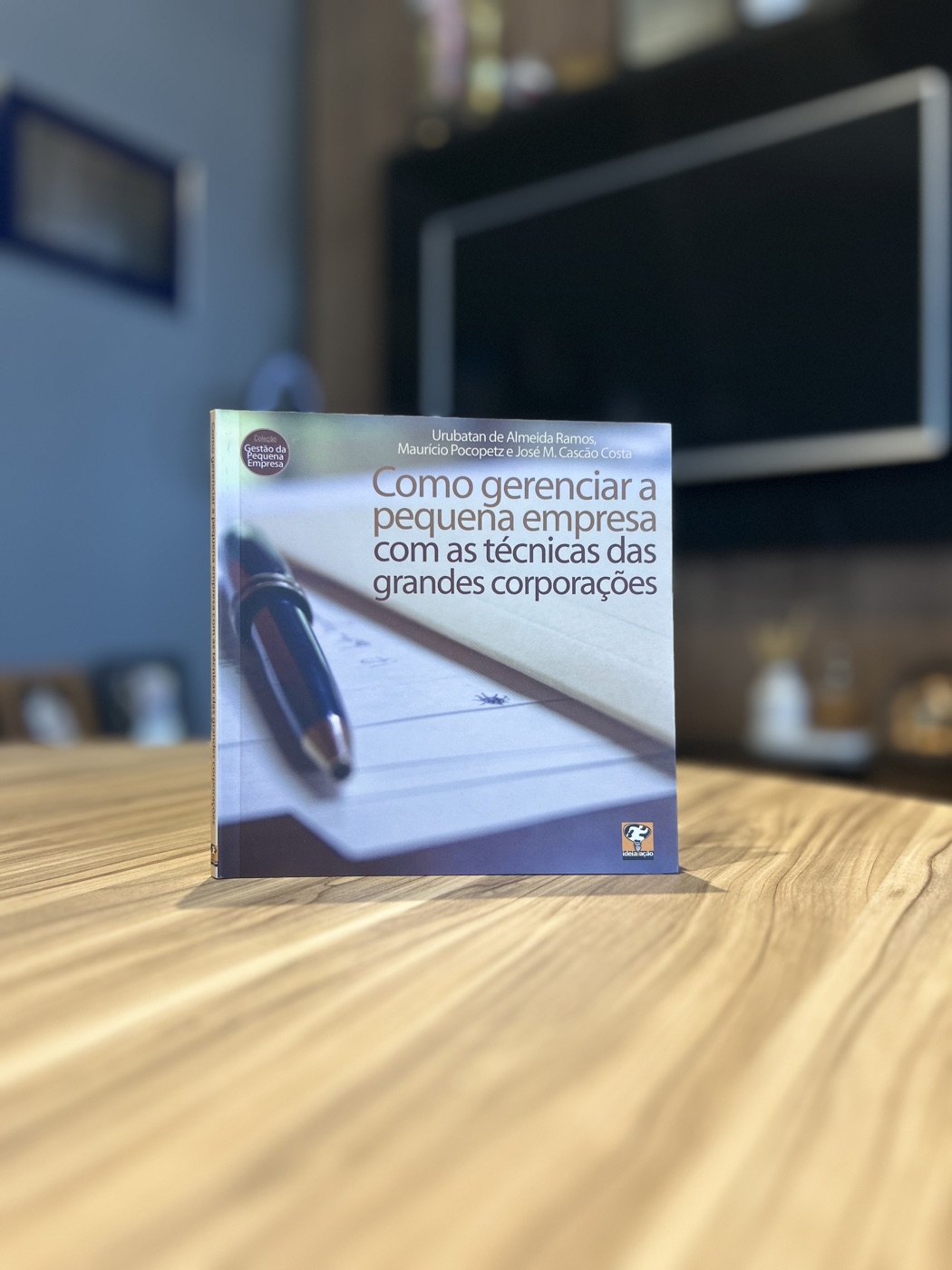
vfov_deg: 67.3
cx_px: 476
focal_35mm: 26
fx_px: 953
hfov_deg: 53.1
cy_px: 635
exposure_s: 1/60
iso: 80
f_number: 1.5
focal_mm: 5.7
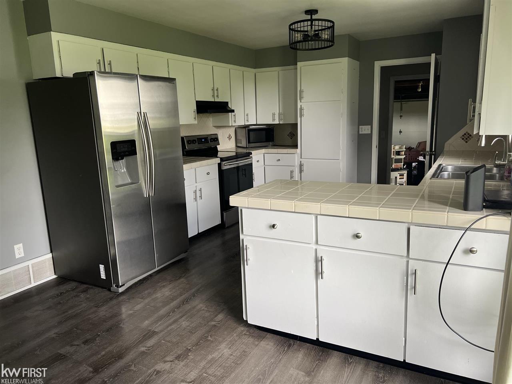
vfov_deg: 53.1
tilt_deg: -10.6
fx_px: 385
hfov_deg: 67.3
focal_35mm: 26
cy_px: 192
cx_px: 256
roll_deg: +1.6
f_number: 1.5
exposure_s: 1/121
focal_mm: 5.7
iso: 125
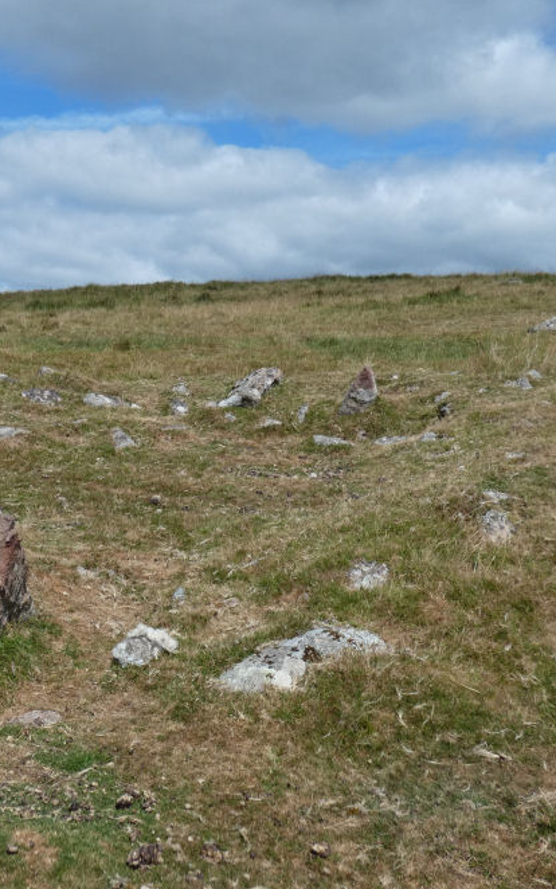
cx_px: 129
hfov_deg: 27.6
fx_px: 1115
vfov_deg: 43.5
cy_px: 443
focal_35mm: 46
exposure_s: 1/800
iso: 80
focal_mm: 5.8
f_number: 4.5
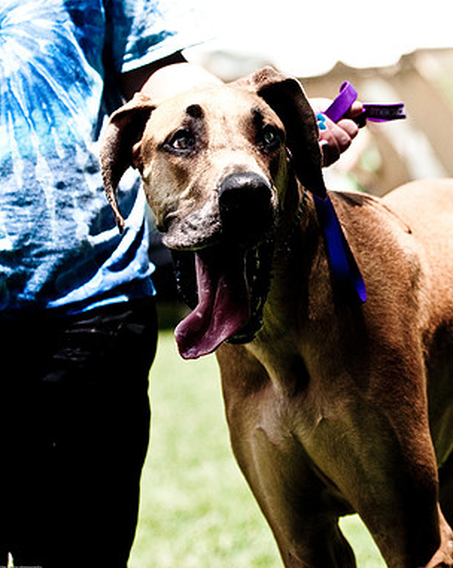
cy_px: 283
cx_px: 407
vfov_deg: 12.9
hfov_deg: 10.2
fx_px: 2518
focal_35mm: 150
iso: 200
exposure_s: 1/4000
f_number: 2.8
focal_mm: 70
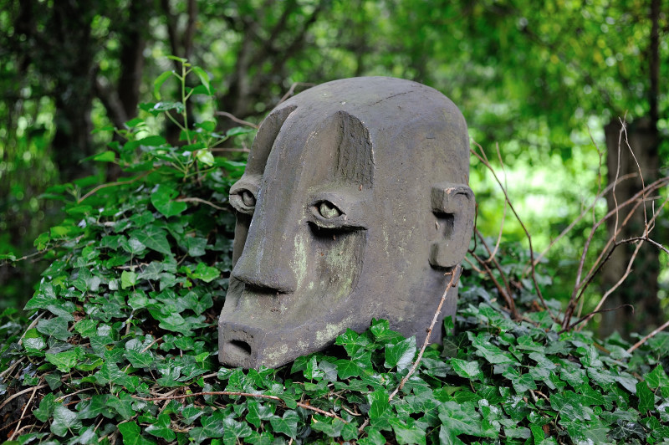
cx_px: 334
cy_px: 222
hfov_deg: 36.3
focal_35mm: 55
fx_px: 1021
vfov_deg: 24.6
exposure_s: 1/125
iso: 400
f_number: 3.5
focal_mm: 55
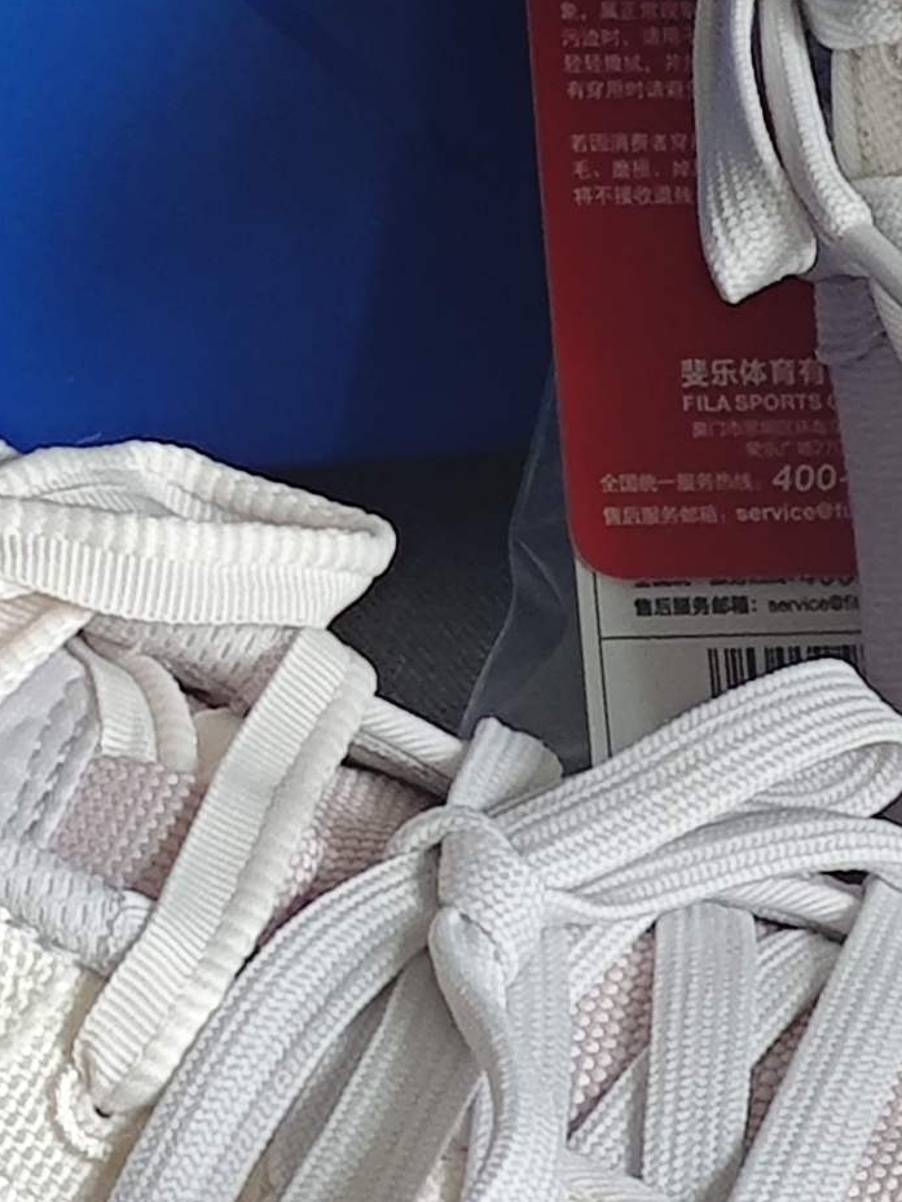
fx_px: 9031
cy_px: 213
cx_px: 188
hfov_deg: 5.7
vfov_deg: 7.6
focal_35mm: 260
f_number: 1.6
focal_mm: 6.55
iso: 200
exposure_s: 1/100
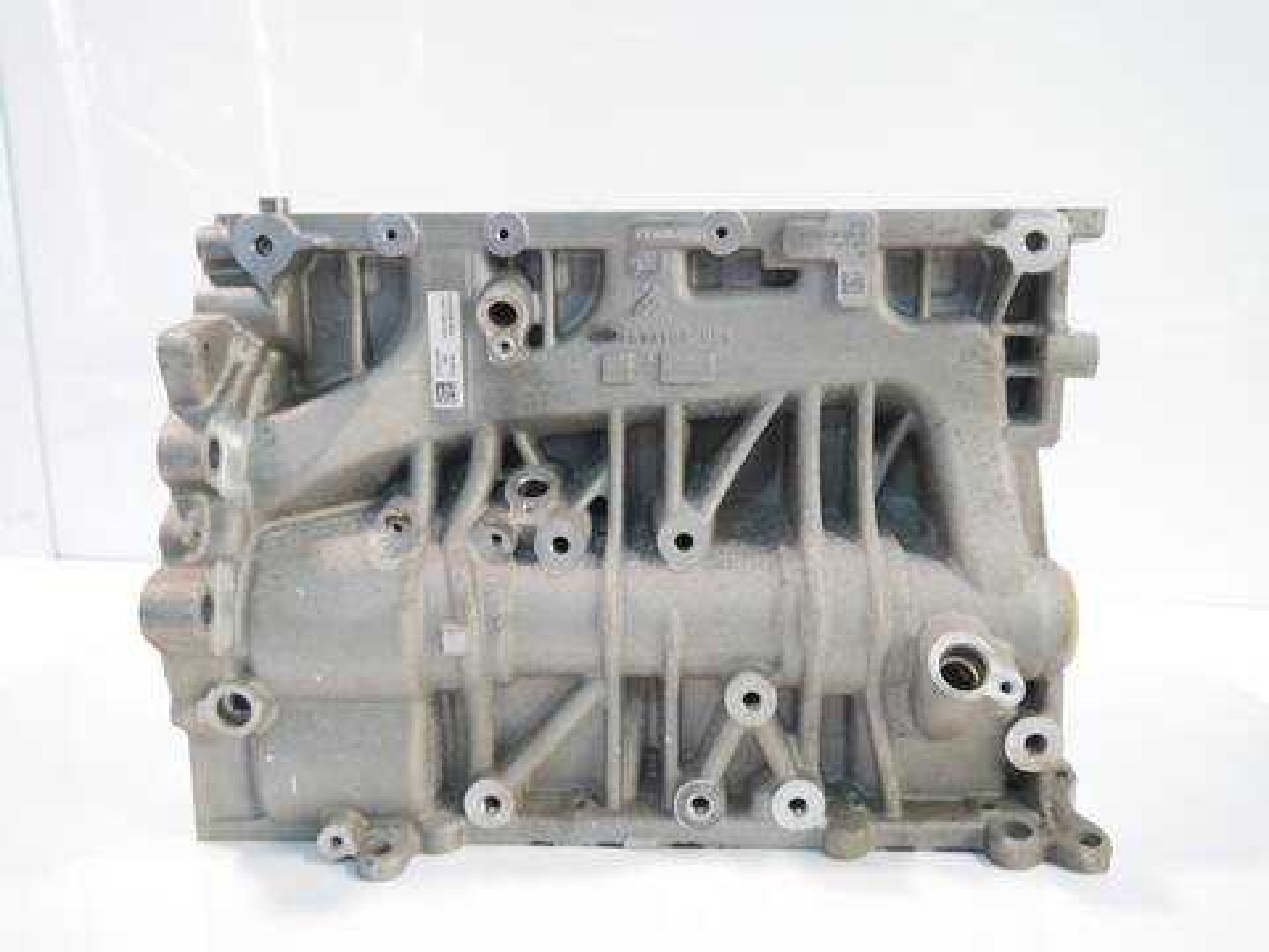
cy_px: 476
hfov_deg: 54.0
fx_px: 1246
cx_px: 634
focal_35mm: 34
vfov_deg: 41.8
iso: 1000
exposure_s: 1/60
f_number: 3.9
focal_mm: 17
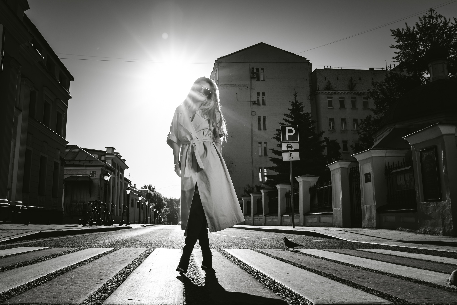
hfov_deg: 61.3
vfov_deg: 43.6
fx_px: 381
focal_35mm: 30
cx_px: 182
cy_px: 149
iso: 100
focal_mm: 24
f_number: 9
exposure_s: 1/200
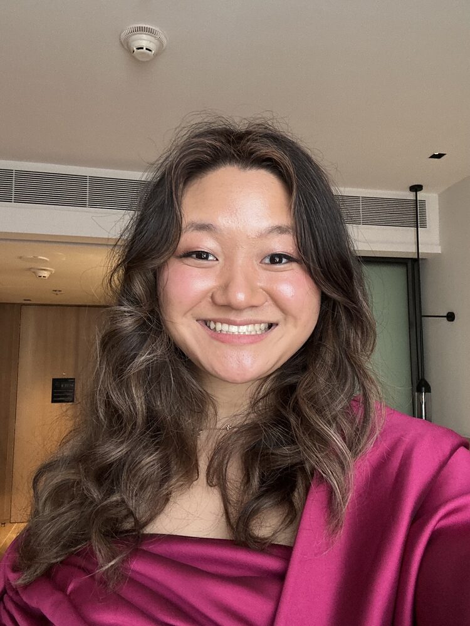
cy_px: 313
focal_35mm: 30
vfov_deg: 60.0
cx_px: 235
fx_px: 543
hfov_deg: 46.8
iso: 100
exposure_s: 1/60
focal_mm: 2.69
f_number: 1.9
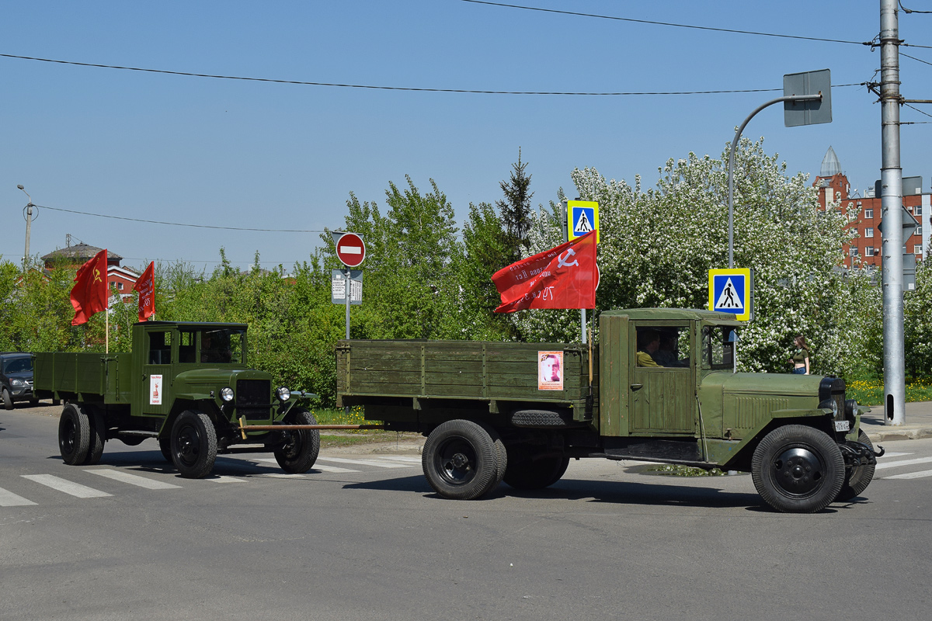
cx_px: 466
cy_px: 310
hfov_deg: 35.1
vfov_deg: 23.8
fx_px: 1476
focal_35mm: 57
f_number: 8
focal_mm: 38
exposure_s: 1/1000
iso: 200
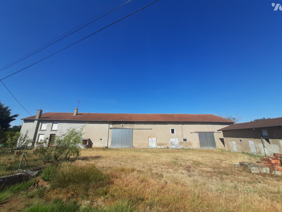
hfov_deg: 106.2
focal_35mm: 13
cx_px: 141
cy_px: 106
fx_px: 106
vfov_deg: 89.9
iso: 40
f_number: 2.2
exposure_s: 1/1160
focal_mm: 1.42
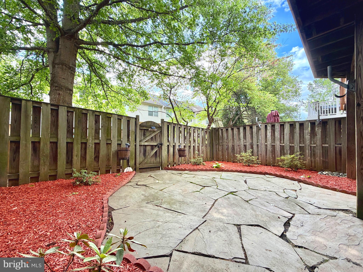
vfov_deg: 85.7
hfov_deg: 102.1
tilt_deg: +0.9
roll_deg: -0.7
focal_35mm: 14
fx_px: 147
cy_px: 136
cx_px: 182
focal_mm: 2.22
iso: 64
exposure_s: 1/121
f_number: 2.2
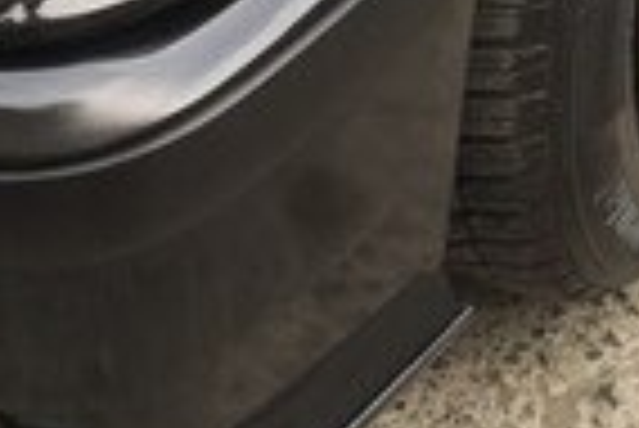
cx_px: 104
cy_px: -419
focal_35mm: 105
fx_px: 1866
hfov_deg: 19.2
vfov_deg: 11.7
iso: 32
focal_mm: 4.15
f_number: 2.2
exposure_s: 1/412
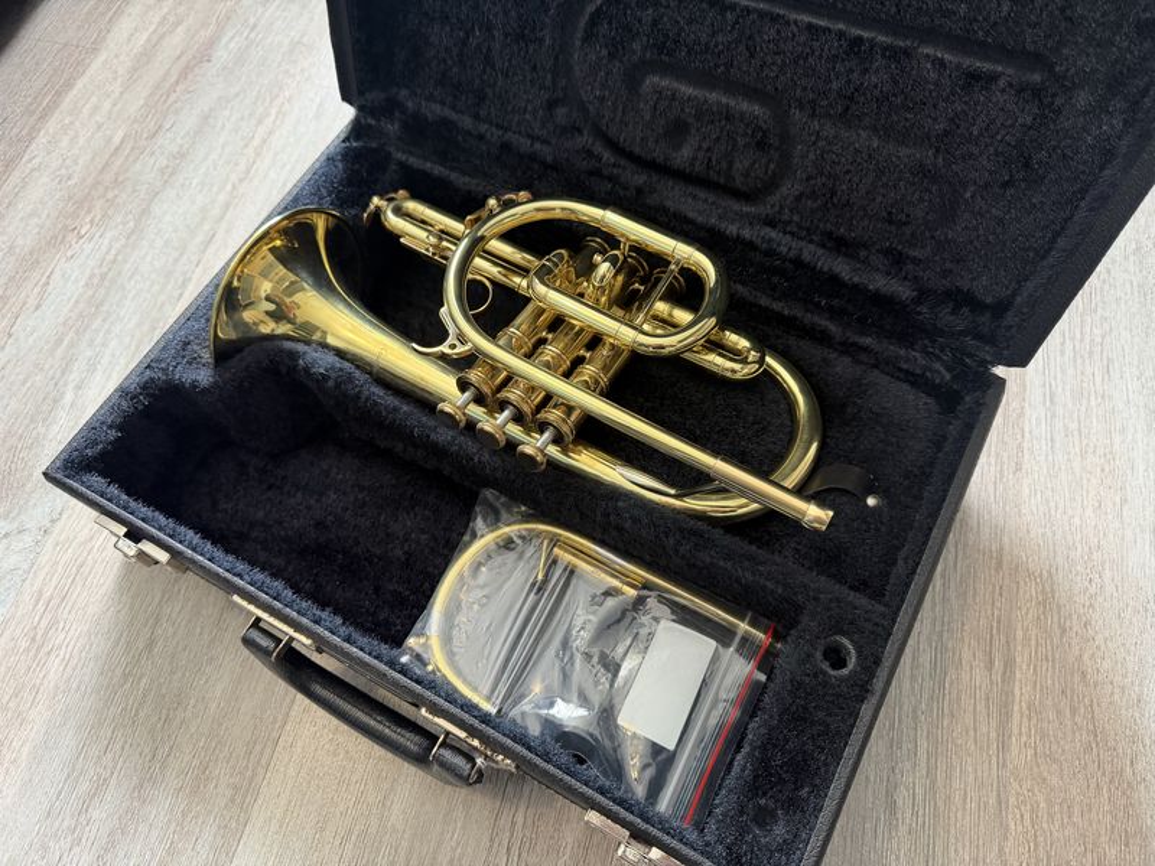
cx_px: 578
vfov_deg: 56.8
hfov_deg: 71.6
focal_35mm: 24
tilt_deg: -63.2
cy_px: 433
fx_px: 801
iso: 320
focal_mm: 6.76
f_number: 1.78
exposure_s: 1/60
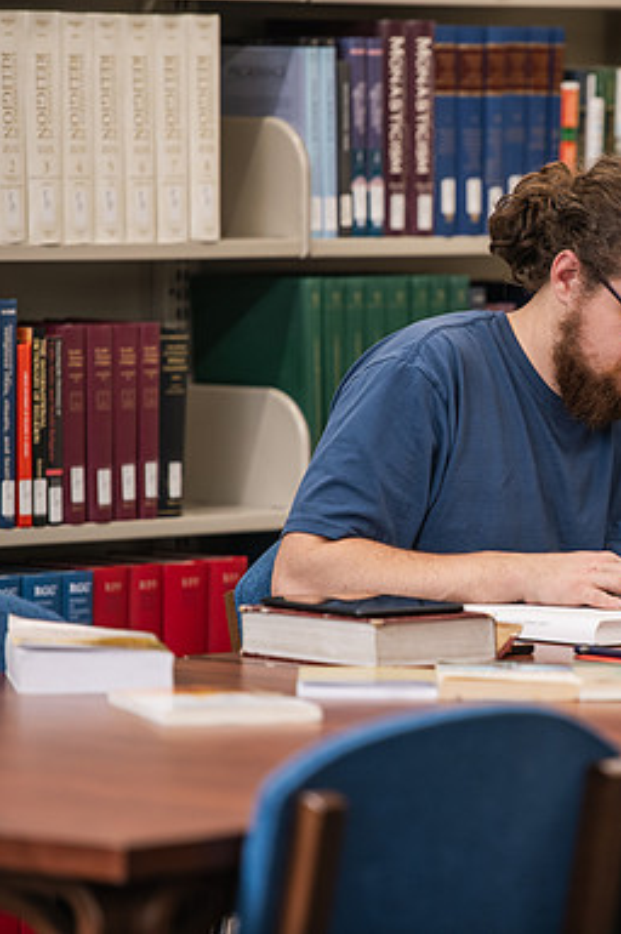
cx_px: 643
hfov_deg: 4.9
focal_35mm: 279
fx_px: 7232
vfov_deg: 7.4
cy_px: 467
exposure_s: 1/160
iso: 400
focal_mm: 185
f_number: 2.8
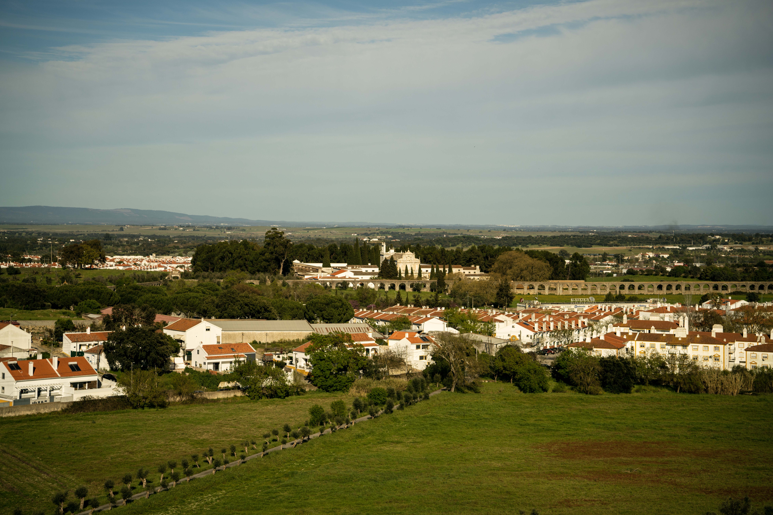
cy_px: 255
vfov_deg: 19.2
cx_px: 386
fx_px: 1524
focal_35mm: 71
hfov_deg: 28.5
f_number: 3.2
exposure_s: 1/5000
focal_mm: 70
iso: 100
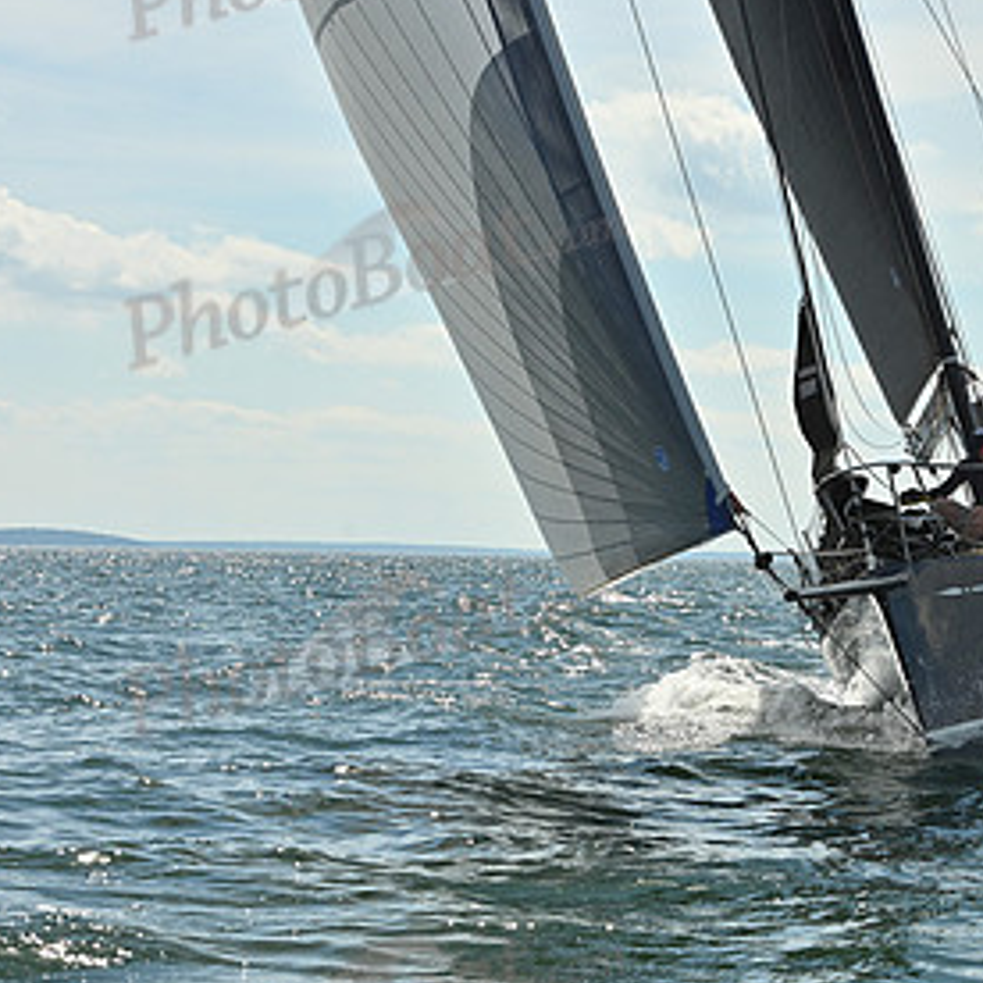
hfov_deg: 13.9
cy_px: 411
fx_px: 4016
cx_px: 812
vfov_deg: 13.9
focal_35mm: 125
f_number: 11
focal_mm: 70
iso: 250
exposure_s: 1/1000
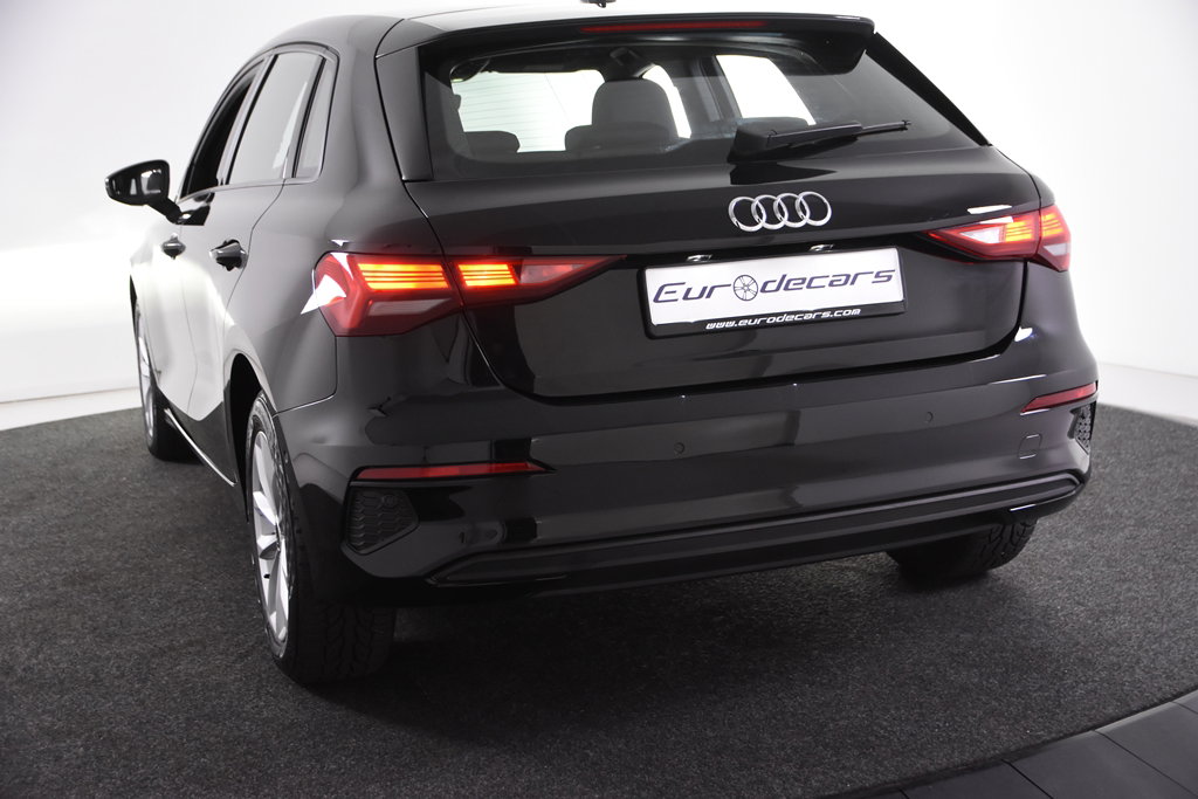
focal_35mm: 51
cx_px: 599
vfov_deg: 26.5
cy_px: 400
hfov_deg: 38.9
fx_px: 1697
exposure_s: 1/80
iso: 1600
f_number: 4.5
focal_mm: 34
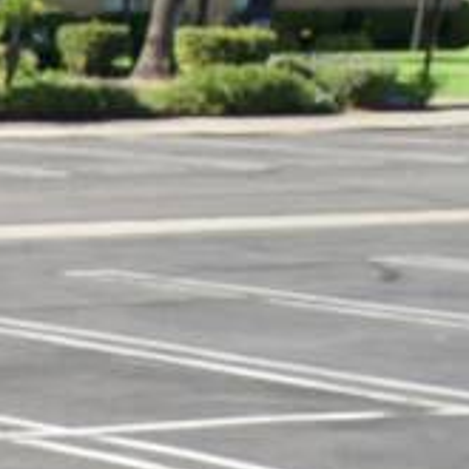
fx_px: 2667
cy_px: 937
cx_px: -821
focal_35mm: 174
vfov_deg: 9.4
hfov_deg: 8.7
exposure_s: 1/125
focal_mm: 22
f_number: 4.5
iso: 100
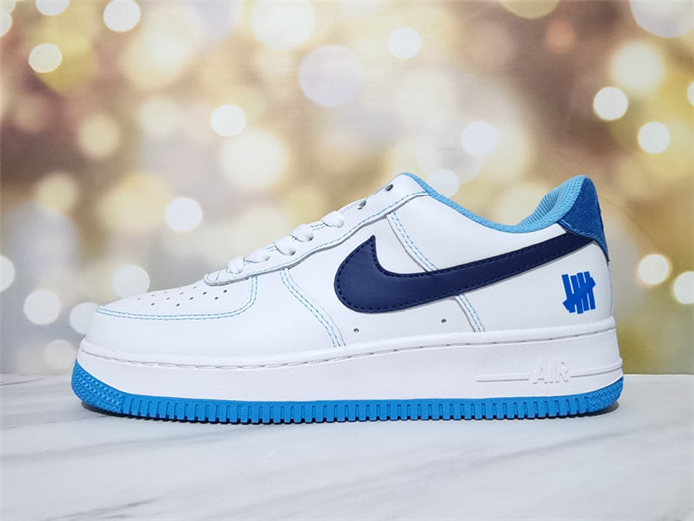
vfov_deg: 51.4
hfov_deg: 65.3
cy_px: 260
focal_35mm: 27
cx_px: 347
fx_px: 541
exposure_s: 1/20
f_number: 2.2
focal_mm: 2.26
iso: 500
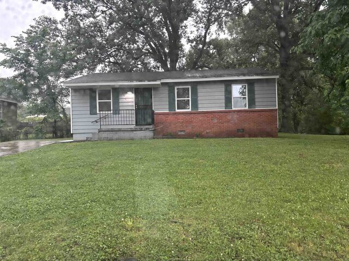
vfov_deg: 53.1
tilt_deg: +0.6
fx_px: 262
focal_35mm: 26
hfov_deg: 67.3
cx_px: 174
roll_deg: +0.9
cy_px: 130
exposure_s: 1/60
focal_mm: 5.96
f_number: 1.6
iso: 500
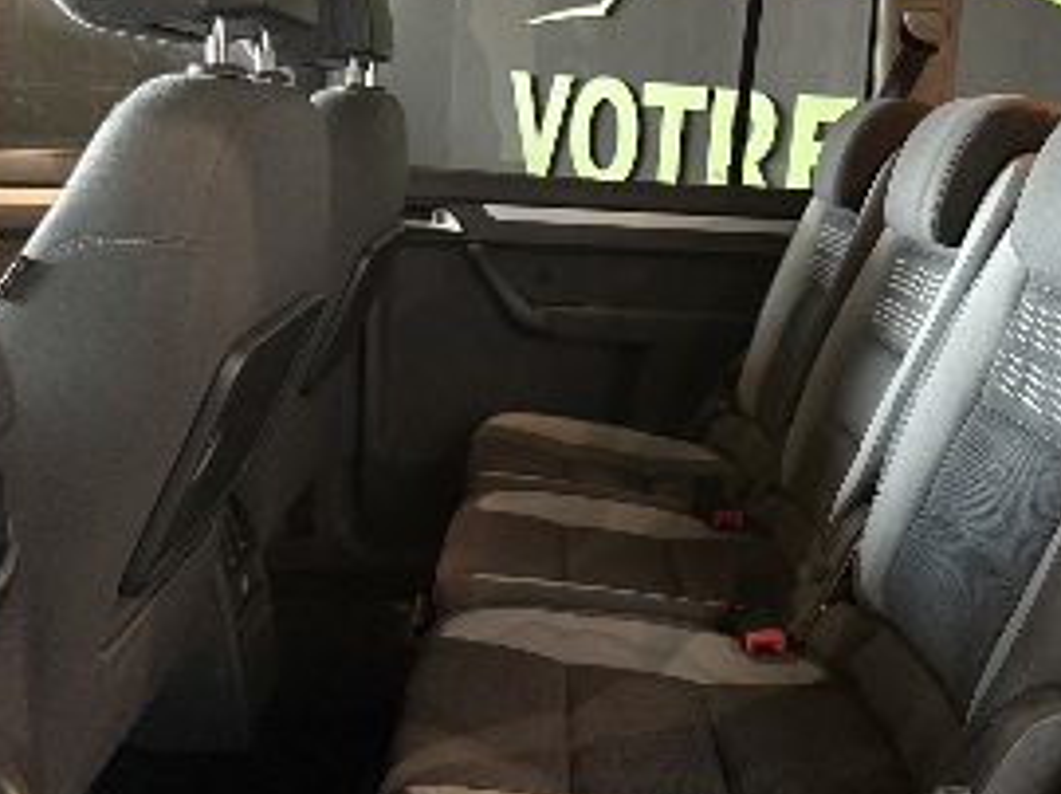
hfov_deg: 49.2
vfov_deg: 38.4
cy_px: 495
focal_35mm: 37
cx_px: 719
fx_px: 1133
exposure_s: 1/25
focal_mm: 6.76
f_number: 1.78
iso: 1000
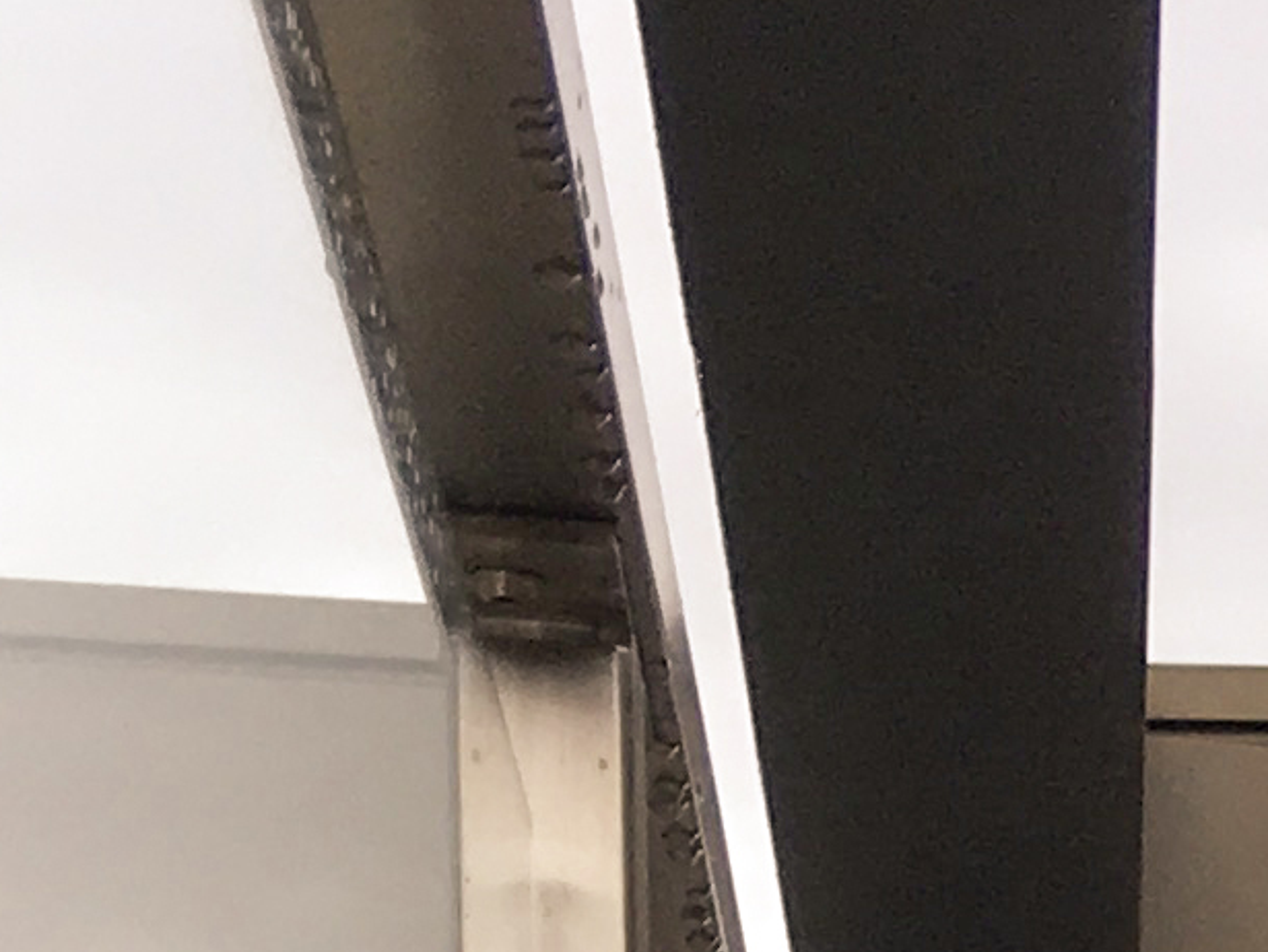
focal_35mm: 190
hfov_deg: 9.6
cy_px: 2978
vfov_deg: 6.9
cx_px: 2707
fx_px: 6964
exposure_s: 1/434
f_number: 2.2
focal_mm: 4.15
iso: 25
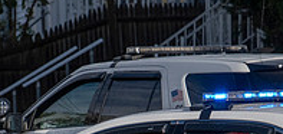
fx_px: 6524
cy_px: 181
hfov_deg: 2.5
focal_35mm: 902
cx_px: 214
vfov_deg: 1.2
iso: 1000
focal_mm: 165
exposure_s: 1/2500
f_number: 7.1
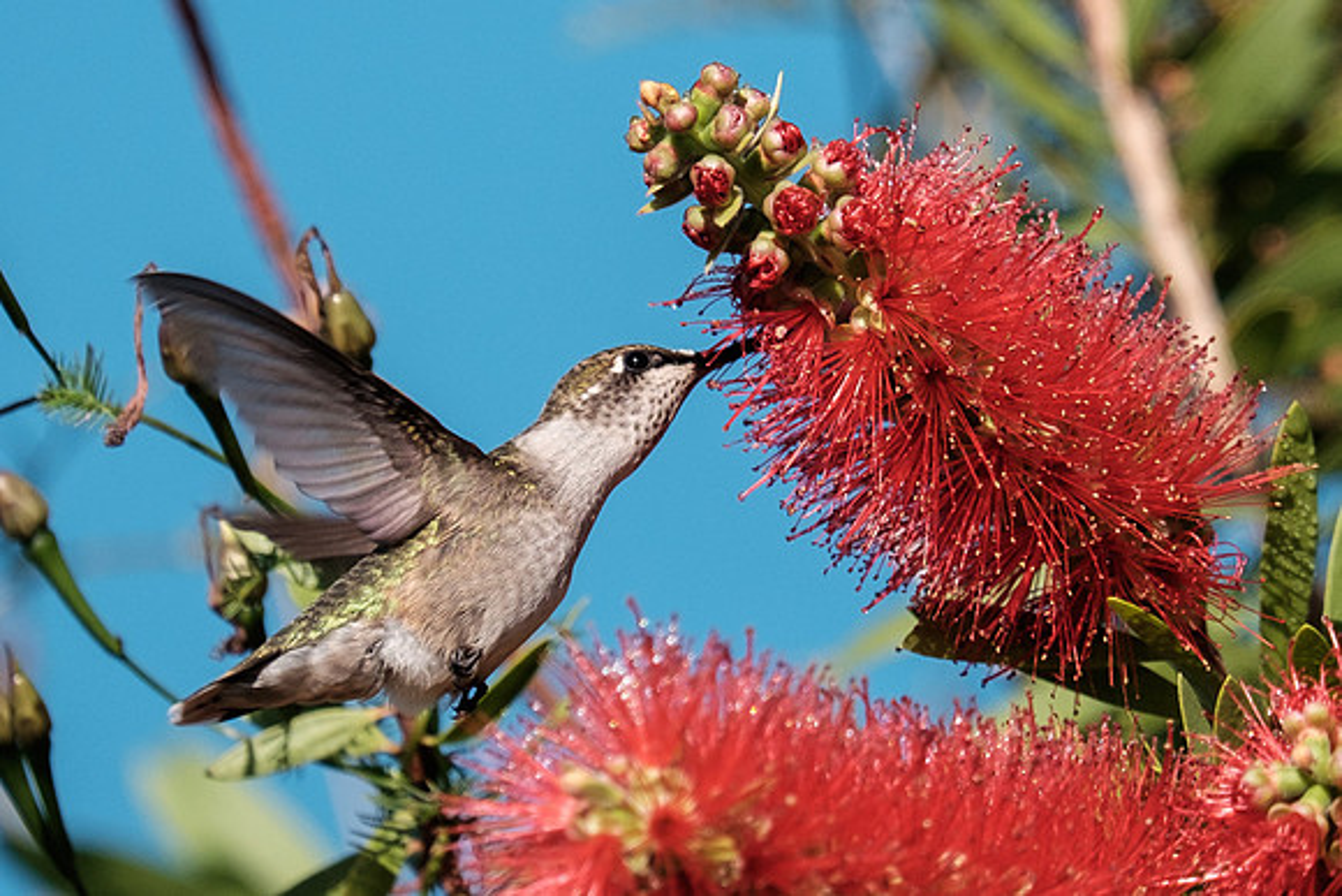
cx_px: 922
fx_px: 25588
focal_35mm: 686
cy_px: 294
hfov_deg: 3.0
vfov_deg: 2.0
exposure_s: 1/2000
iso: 400
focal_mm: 200
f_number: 4.8
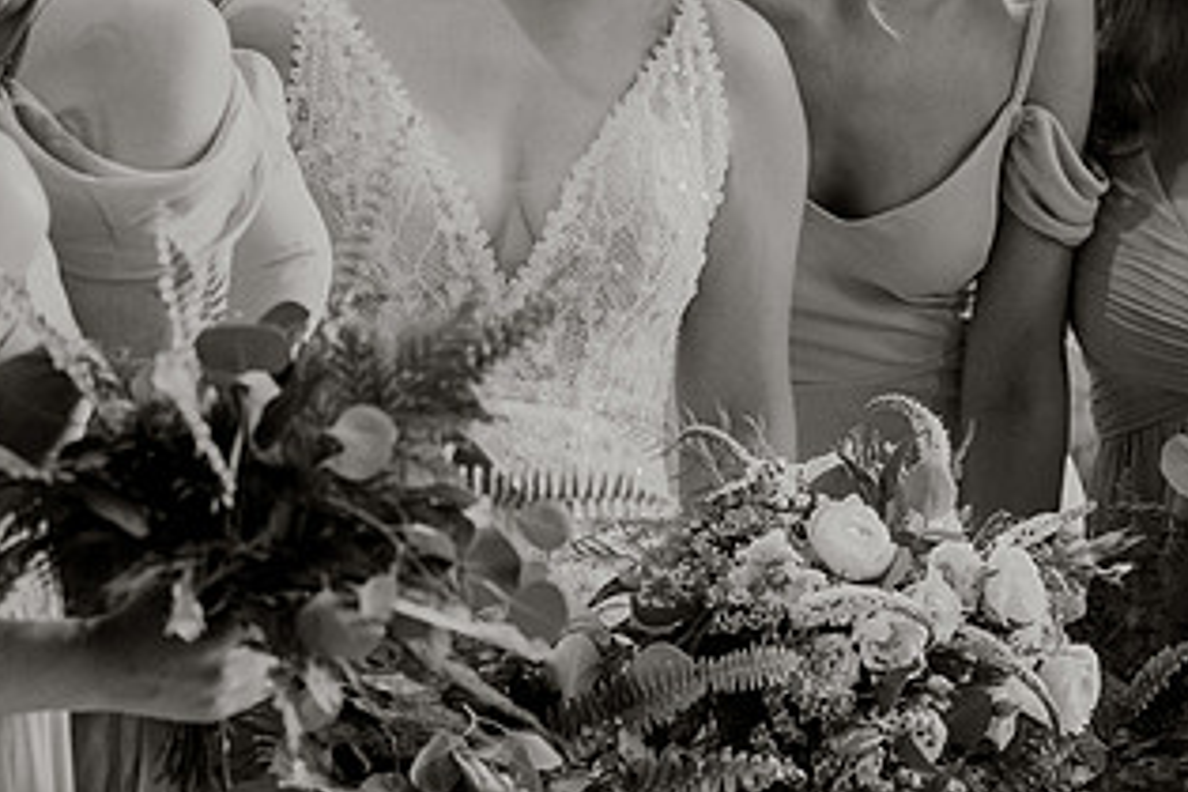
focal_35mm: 116
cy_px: 83
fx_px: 3828
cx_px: 615
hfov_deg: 17.6
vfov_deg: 11.7
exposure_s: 1/125
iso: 1250
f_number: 3.2
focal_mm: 63
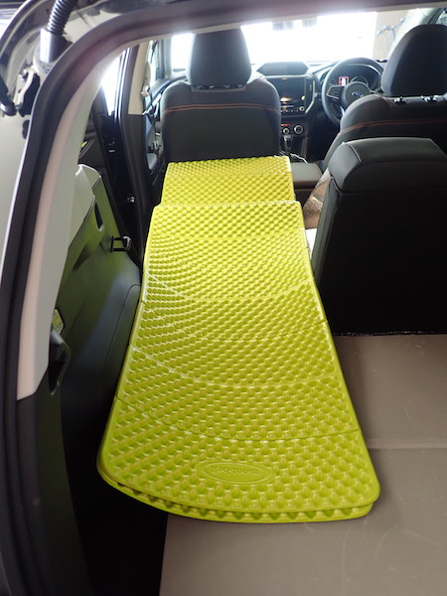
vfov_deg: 69.4
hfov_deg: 54.9
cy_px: 298
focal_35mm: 25
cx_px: 224
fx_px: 430
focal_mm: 4.5
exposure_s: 1/10
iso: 200
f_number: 2
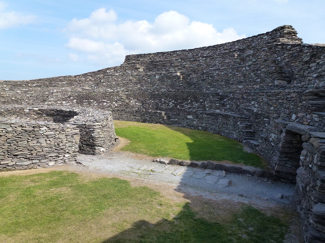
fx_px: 225
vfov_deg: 56.8
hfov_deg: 71.6
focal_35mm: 24
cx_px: 162
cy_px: 122
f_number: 4
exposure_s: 1/500
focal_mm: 4.3
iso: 160
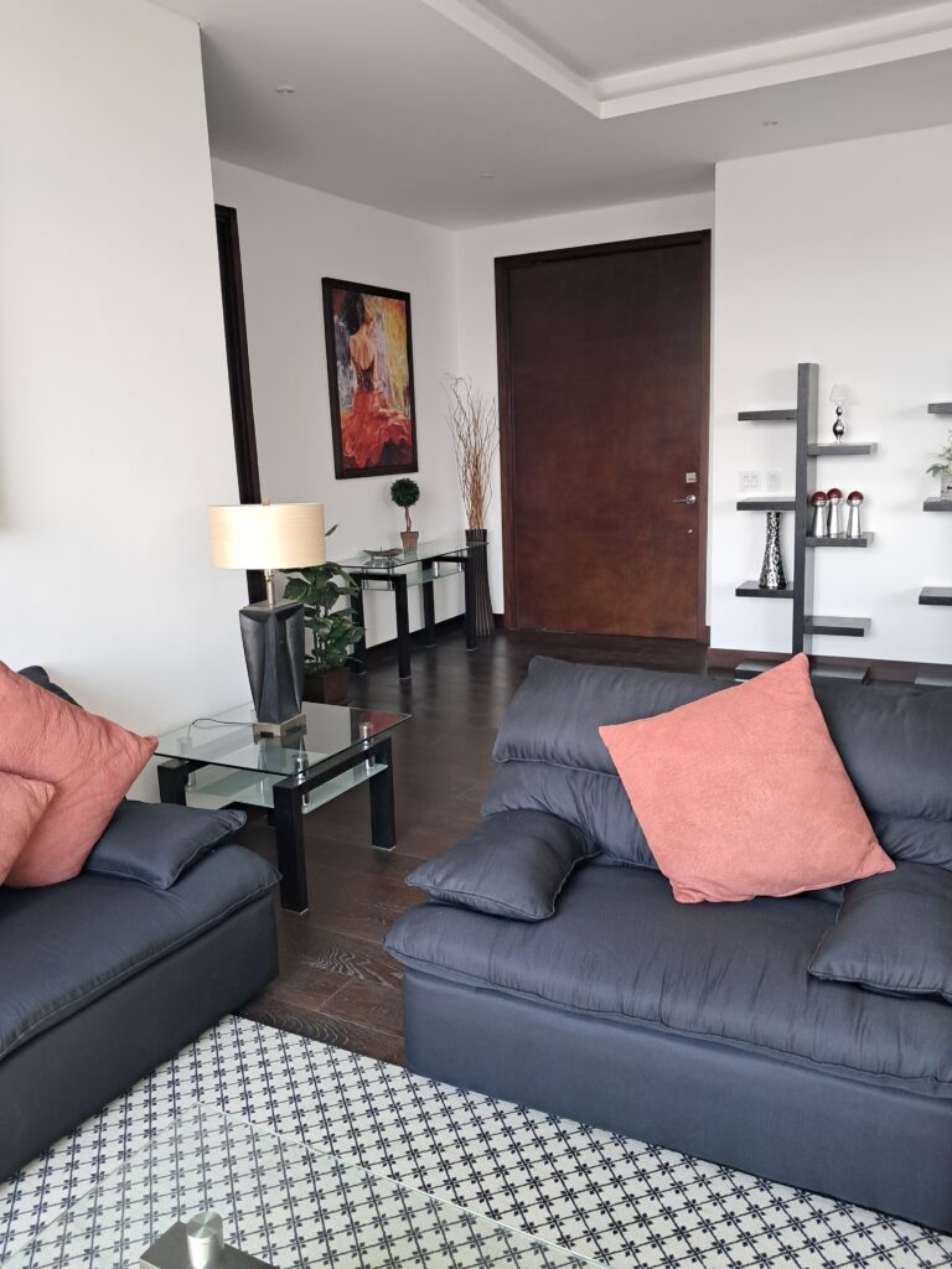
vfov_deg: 65.3
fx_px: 990
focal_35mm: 27
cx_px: 476
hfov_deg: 51.4
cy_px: 634
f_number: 1.8
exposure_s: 1/60
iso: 125
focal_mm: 4
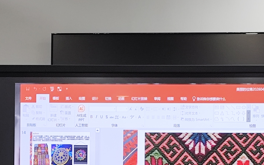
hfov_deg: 9.8
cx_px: 201
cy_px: 238
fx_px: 1533
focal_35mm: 213
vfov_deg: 6.1
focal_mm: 6.14
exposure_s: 1/50
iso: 100
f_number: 1.65
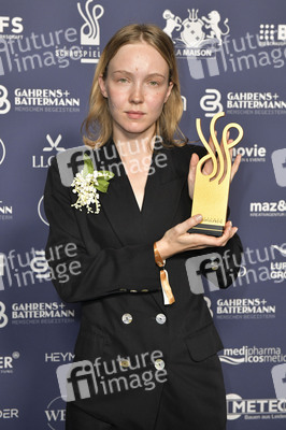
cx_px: 143
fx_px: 668
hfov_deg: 24.2
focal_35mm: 56
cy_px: 215
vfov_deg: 35.7
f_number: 6.3
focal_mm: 56
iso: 2000
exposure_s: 1/250
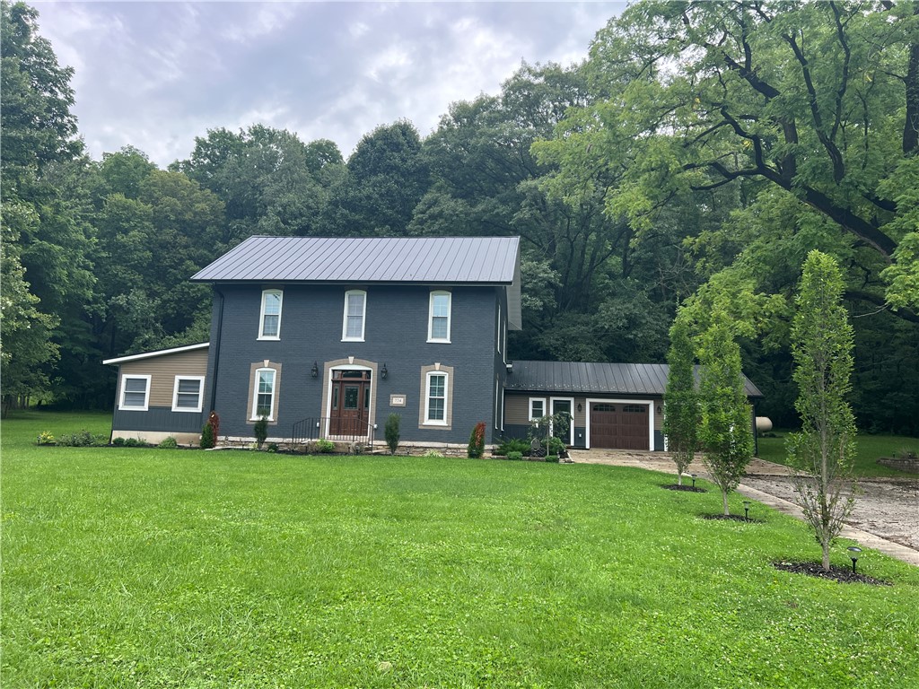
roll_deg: -1.7
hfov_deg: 67.3
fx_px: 690
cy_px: 344
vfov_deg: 53.1
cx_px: 460
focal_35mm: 26
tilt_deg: +9.0
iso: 50
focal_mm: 5.7
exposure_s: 1/1038
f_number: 1.5
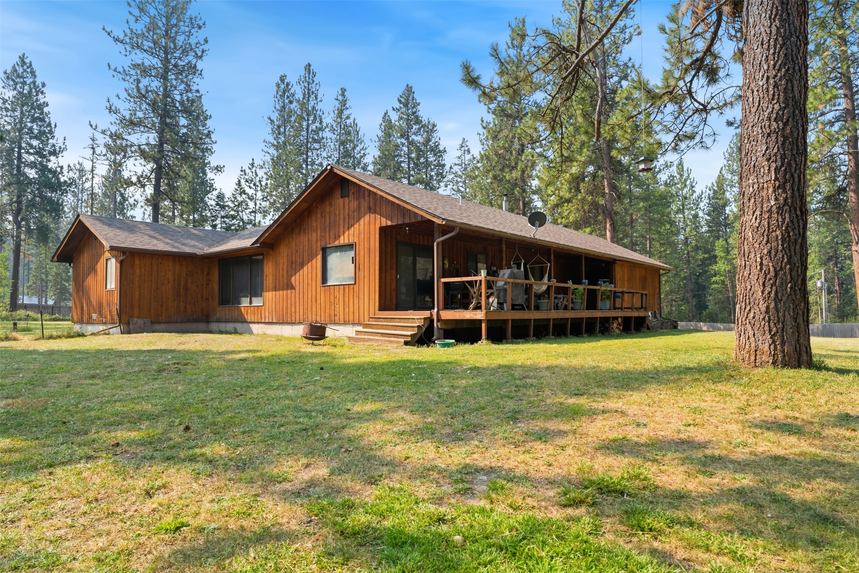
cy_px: 286
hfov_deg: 80.4
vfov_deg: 58.8
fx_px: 508
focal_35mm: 21
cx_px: 430
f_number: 9
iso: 250
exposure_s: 1/100
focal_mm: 21.3
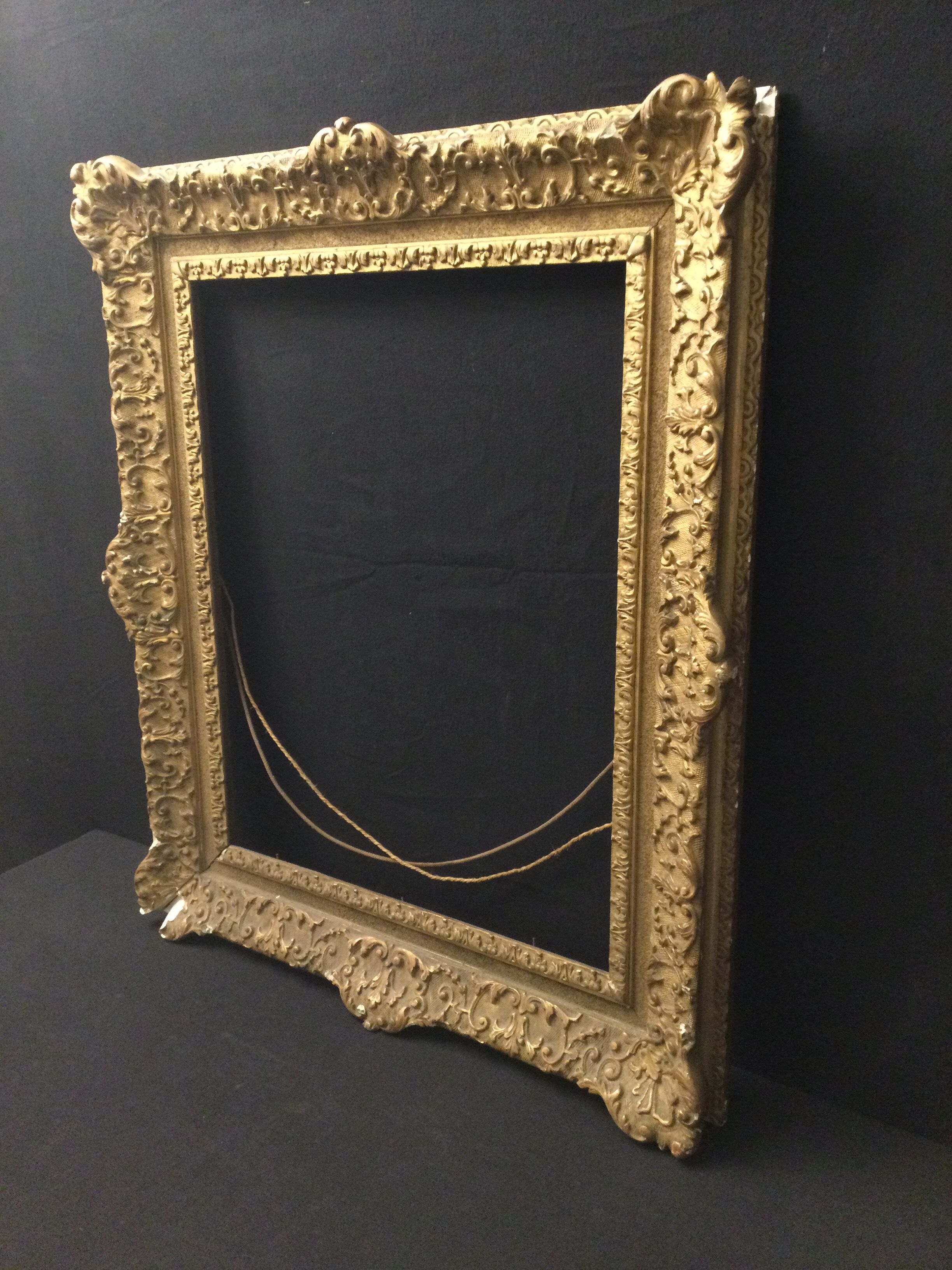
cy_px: 635
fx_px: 1137
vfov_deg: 58.4
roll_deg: +2.1
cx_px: 476
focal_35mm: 31
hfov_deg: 45.4
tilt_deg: -16.0
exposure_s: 1/17
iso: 500
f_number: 2.4
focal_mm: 3.3
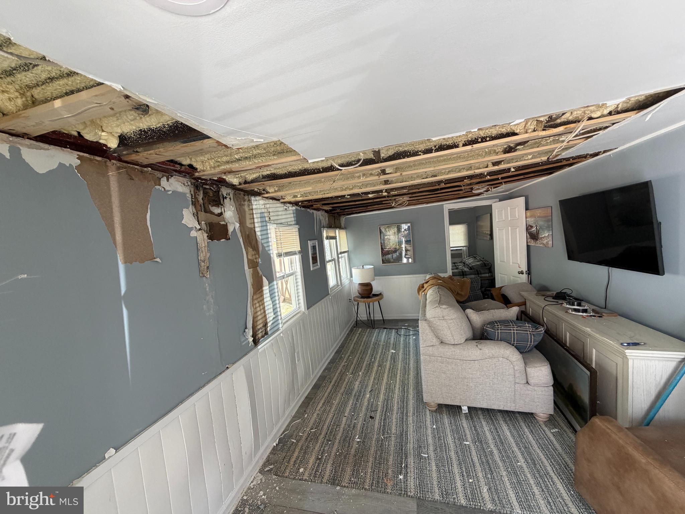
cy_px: 257
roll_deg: +5.1
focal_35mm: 14
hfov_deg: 102.1
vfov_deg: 85.7
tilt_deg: -3.9
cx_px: 342
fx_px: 277
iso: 200
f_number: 2.2
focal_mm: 2.22
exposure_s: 1/121
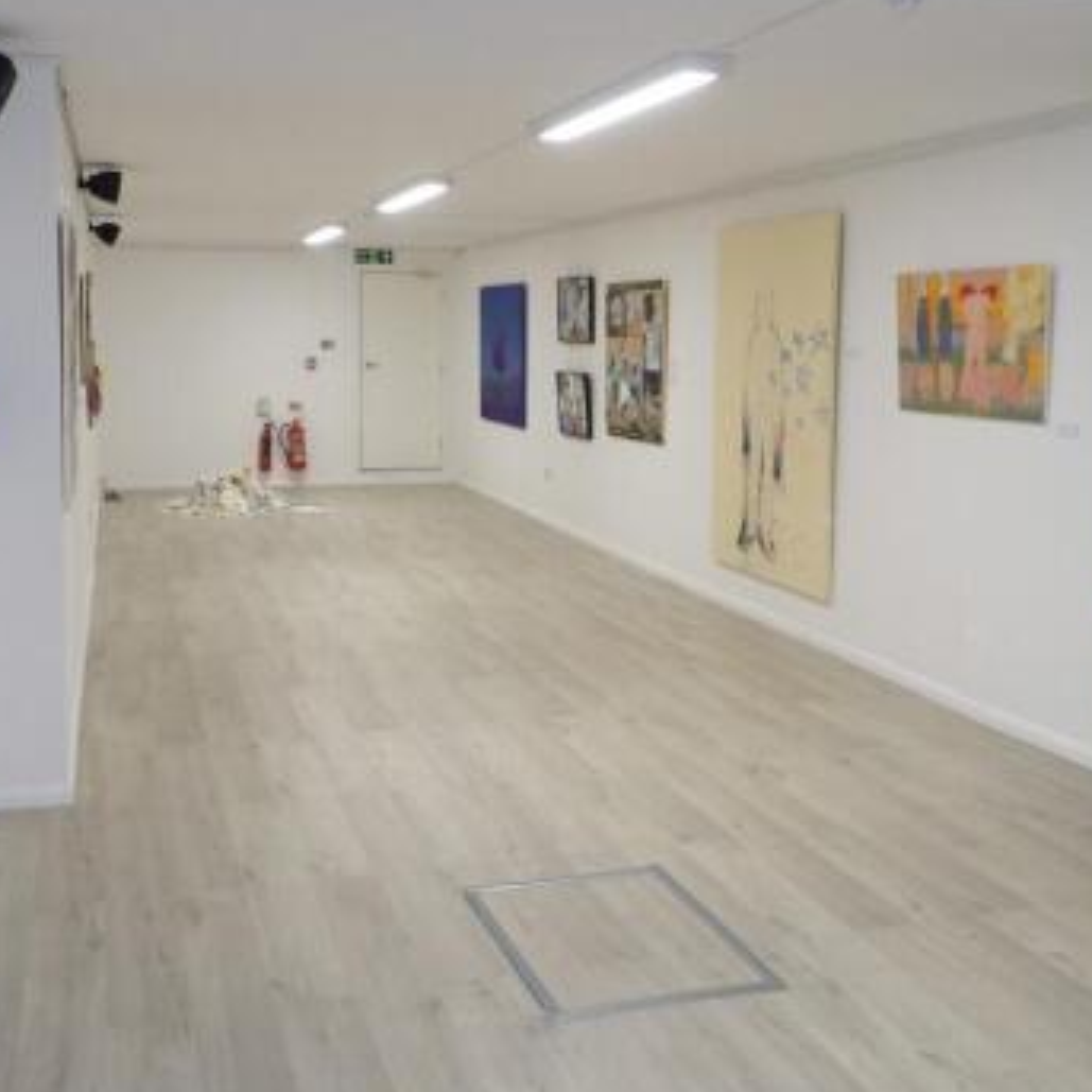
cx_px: 479
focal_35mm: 36
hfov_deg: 46.0
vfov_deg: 46.0
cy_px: 501
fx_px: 1285
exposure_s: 1/60
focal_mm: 4.3
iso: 200
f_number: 2.8
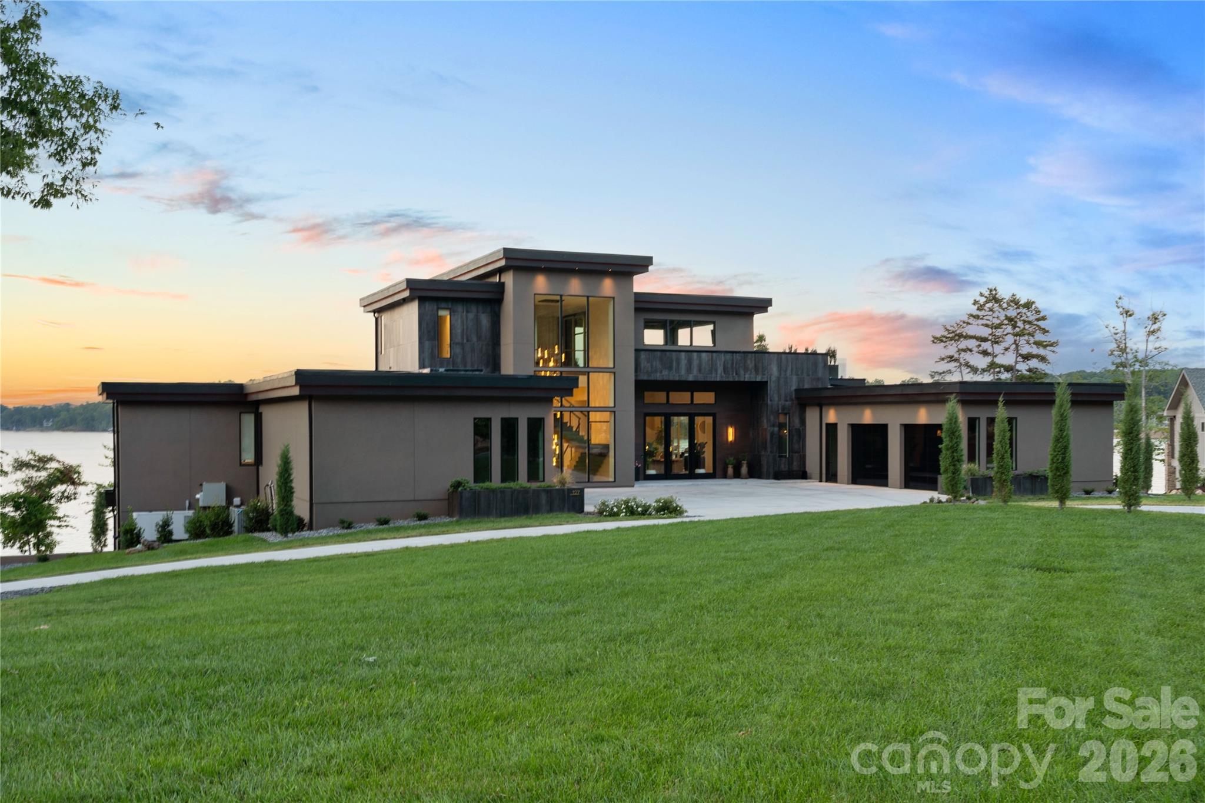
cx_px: 602
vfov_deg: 38.9
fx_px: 1138
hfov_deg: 55.8
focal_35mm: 34
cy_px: 402
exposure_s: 1/2.5
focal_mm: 34
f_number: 11
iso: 160
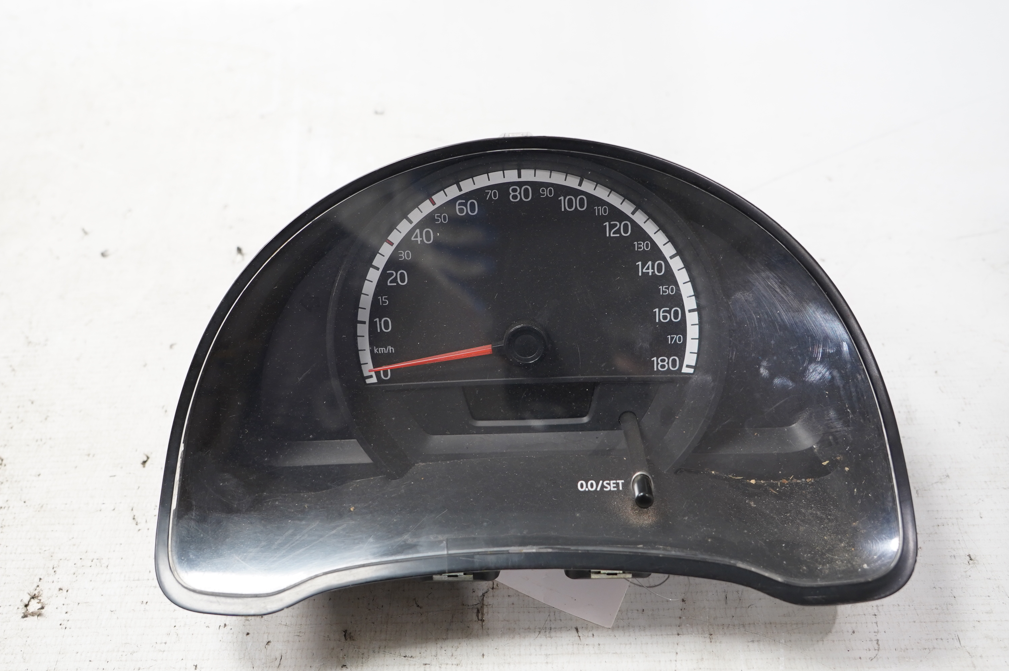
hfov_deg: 57.3
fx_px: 924
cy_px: 336
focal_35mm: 33
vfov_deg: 39.9
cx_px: 504
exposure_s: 1/60
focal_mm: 22
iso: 800
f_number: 4
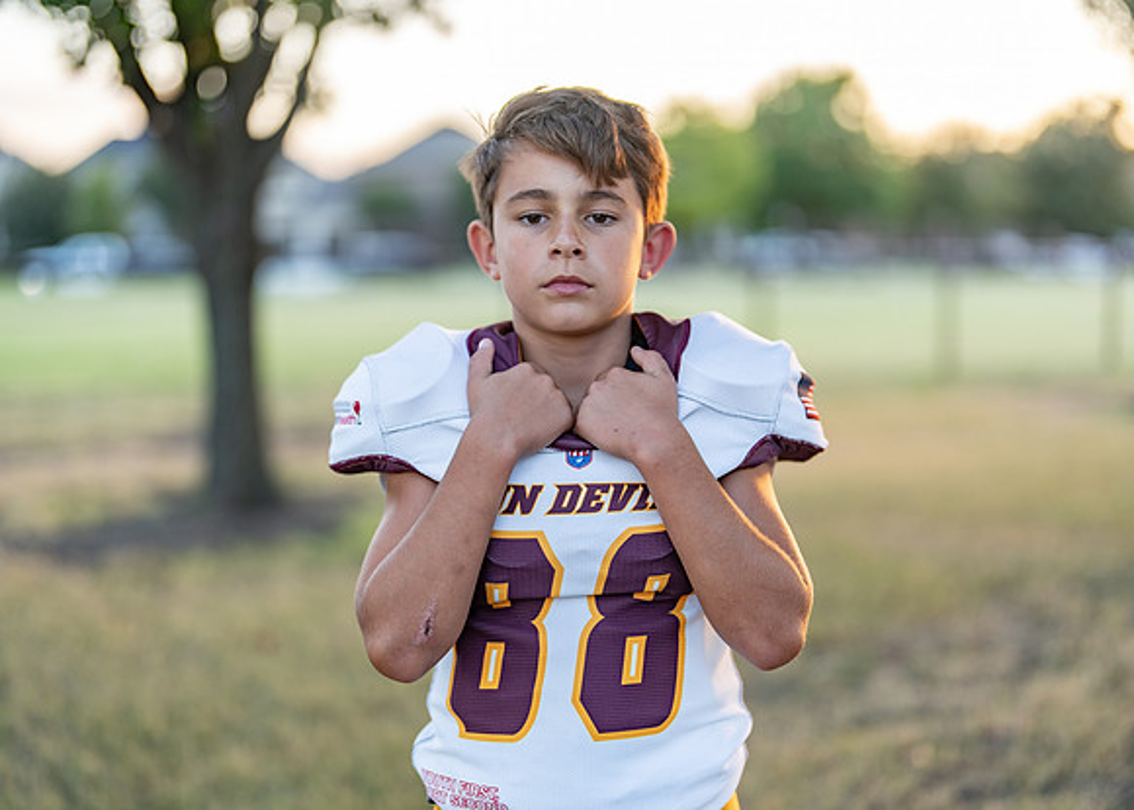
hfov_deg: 36.8
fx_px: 1705
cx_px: 578
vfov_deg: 26.7
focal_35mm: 53
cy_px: 405
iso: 160
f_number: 1.2
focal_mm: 50
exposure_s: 1/500
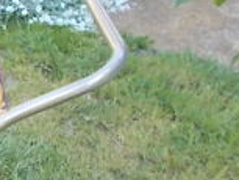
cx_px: -173
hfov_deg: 16.5
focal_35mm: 102
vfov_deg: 14.2
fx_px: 705
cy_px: 197
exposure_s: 1/60
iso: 80
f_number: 3.2
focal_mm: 4.6
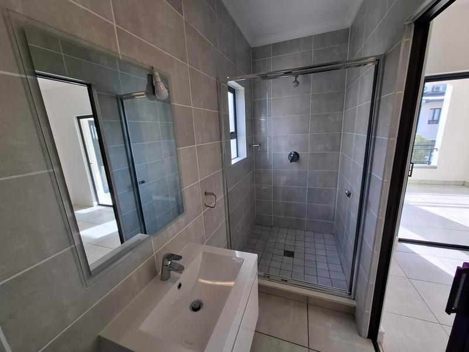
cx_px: 234
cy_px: 176
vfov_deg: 89.9
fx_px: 176
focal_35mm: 13
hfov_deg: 106.2
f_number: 2.2
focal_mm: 1.74
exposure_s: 1/100
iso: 40
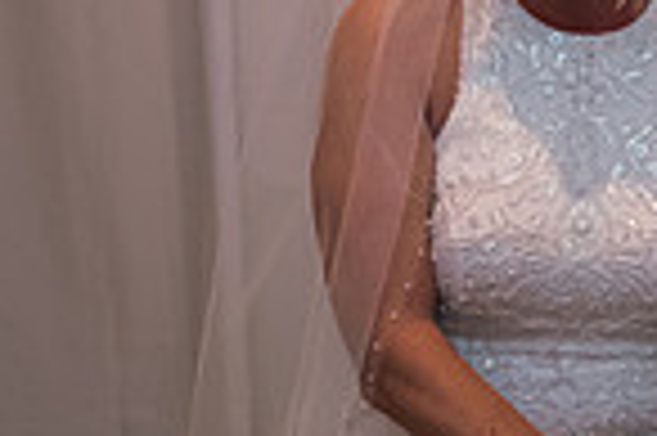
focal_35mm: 231
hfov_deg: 8.5
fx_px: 4211
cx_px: 1246
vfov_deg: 5.9
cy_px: 142
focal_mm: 58
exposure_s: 1/160
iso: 800
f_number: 3.5
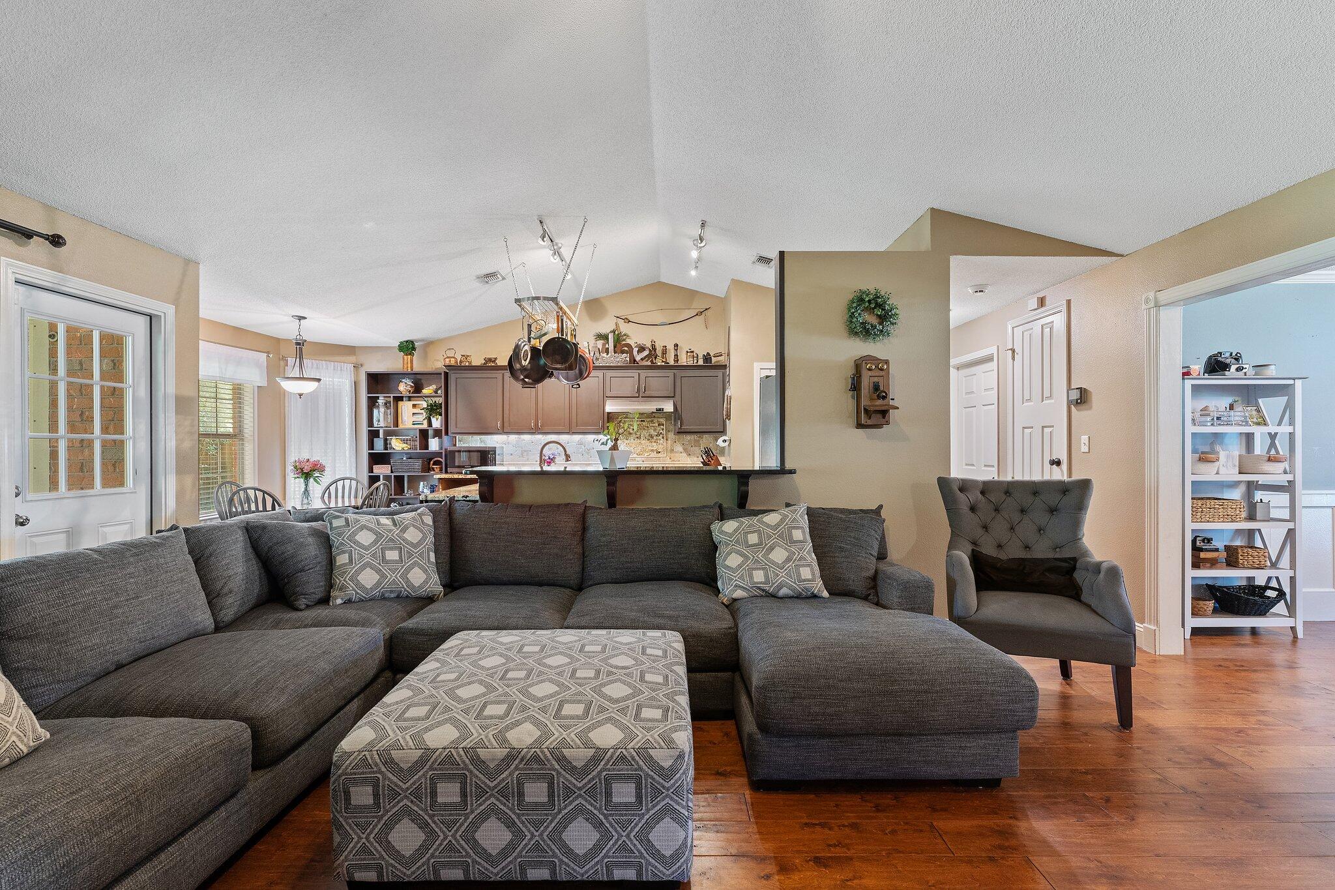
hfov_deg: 97.5
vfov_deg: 74.4
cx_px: 668
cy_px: 445
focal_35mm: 16
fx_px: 586
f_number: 8
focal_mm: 15.8
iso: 800
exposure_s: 1/1.67
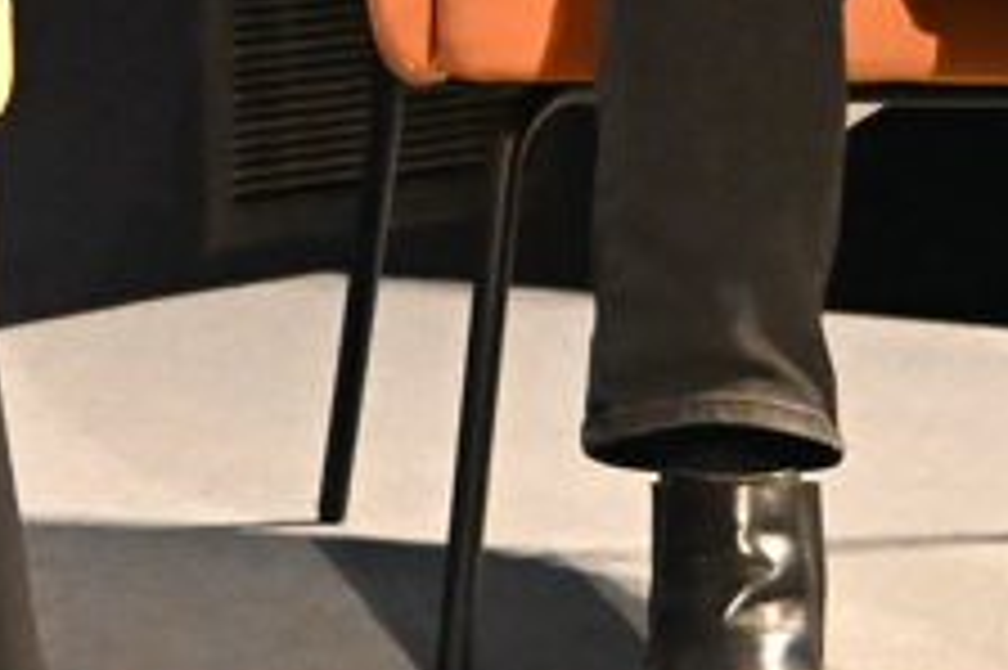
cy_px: -506
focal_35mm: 200
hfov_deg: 9.8
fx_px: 5596
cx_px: -774
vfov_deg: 6.7
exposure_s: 1/125
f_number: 4
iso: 9000
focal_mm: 35
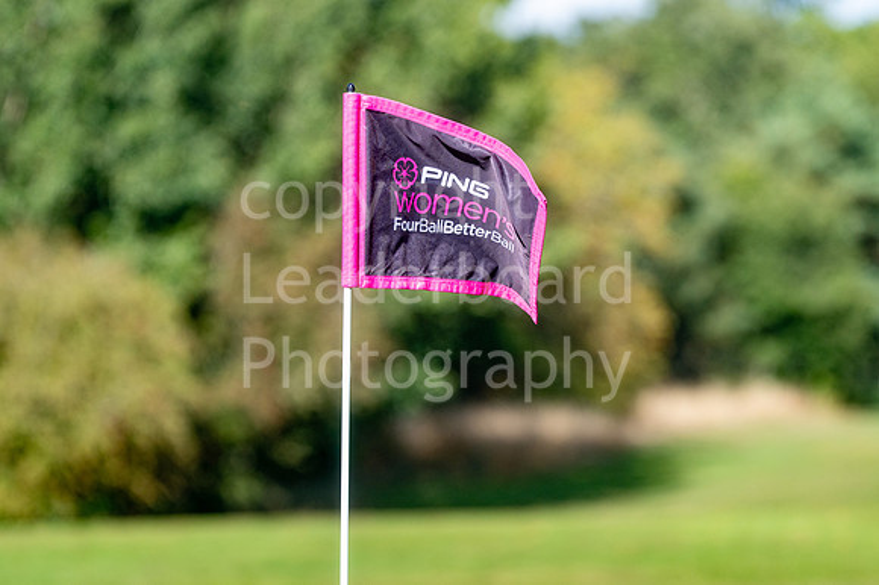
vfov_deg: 3.1
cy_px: 292
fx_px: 10981
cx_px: 440
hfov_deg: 4.6
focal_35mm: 450
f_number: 5.6
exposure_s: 1/1250
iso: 250
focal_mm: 300
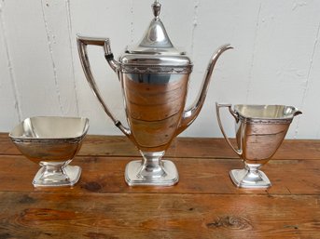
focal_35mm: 29
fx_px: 268
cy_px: 120
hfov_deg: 61.7
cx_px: 160
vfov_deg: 48.2
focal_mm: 3
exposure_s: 1/122
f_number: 1.8
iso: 50
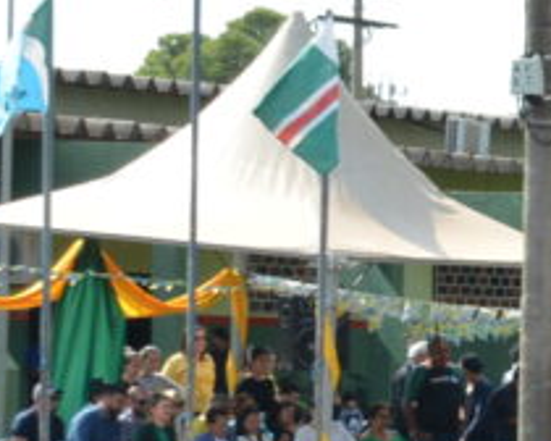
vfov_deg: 6.0
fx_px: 4191
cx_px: 1244
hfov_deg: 7.1
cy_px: 583
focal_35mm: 257
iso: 280
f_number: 13
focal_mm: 32
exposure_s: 1/160
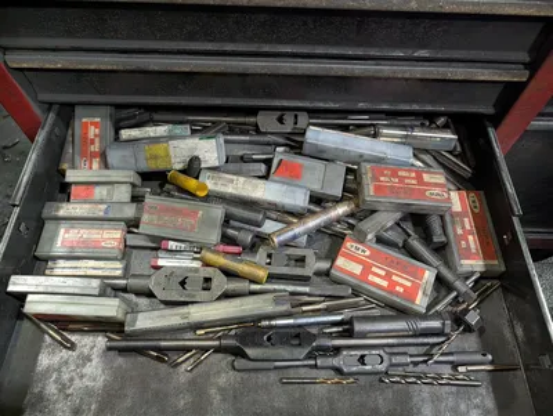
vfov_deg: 56.9
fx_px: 384
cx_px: 276
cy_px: 208
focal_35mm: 24
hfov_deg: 71.5
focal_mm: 6.9
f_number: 1.68
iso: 1033
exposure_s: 1/120
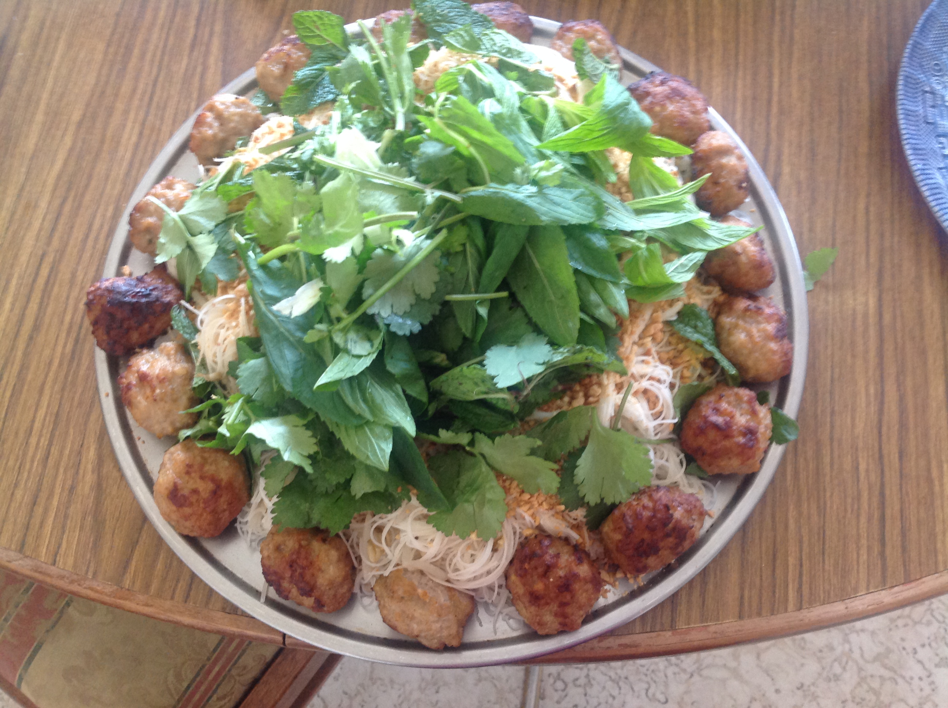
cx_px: 474
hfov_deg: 52.7
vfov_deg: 40.6
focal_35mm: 35
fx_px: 957
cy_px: 354
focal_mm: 4.28
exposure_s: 1/15
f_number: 2.4
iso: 160
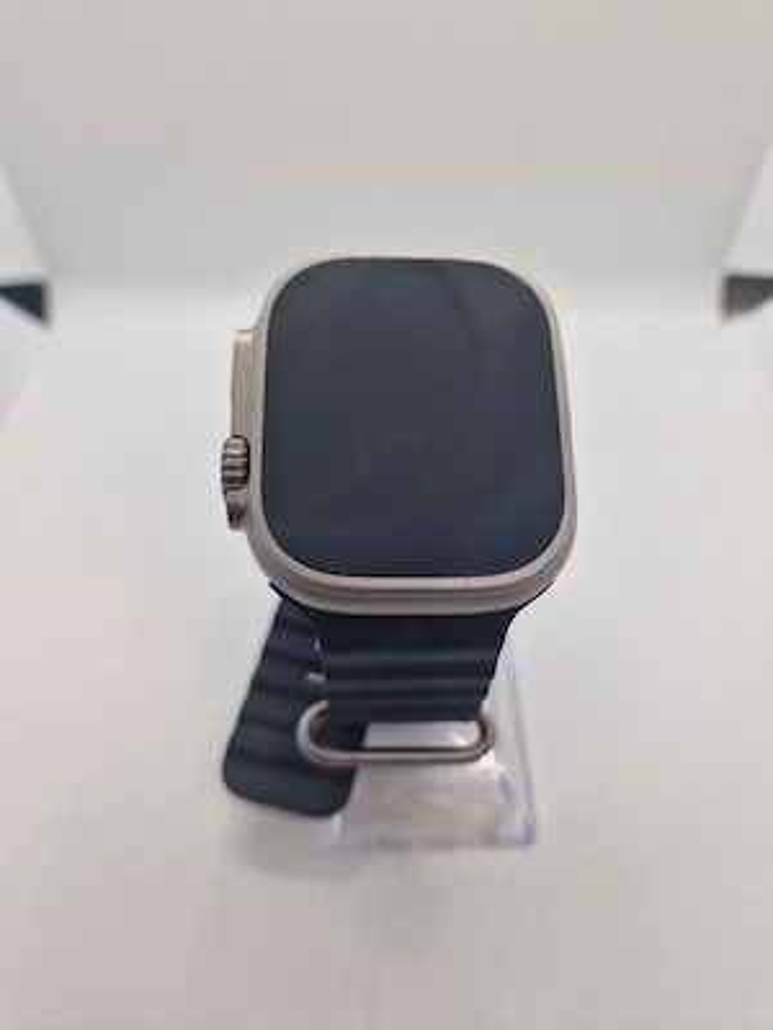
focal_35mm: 23
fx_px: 685
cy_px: 515
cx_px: 386
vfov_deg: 73.9
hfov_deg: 58.9
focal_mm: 6.4
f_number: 1.8
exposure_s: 1/182
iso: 50
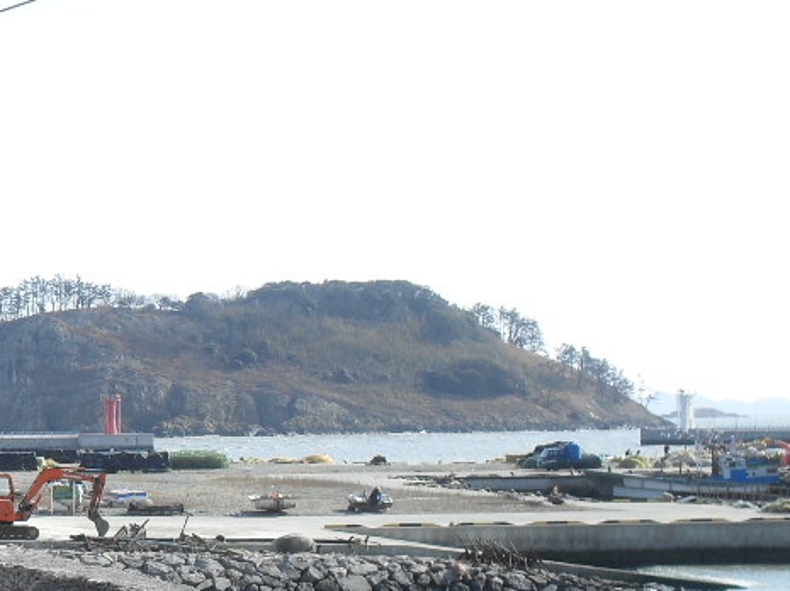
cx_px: -68
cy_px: 489
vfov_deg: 13.6
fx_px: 2463
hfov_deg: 17.6
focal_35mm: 108
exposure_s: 1/500
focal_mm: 8.7
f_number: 3.9
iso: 100
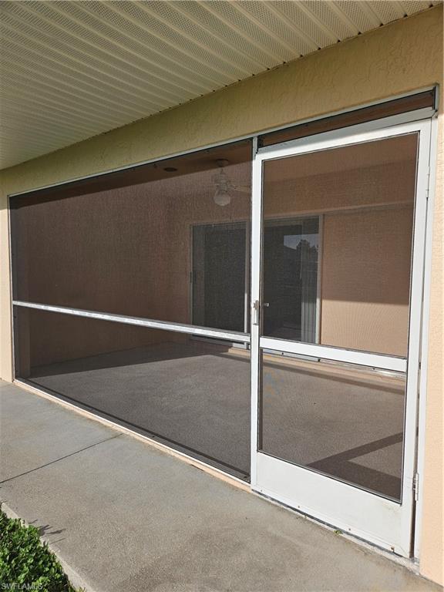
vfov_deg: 73.9
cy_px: 296
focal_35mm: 23
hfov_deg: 58.9
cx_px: 222
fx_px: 393
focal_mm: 5.4
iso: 25
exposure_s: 1/2252
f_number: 1.8
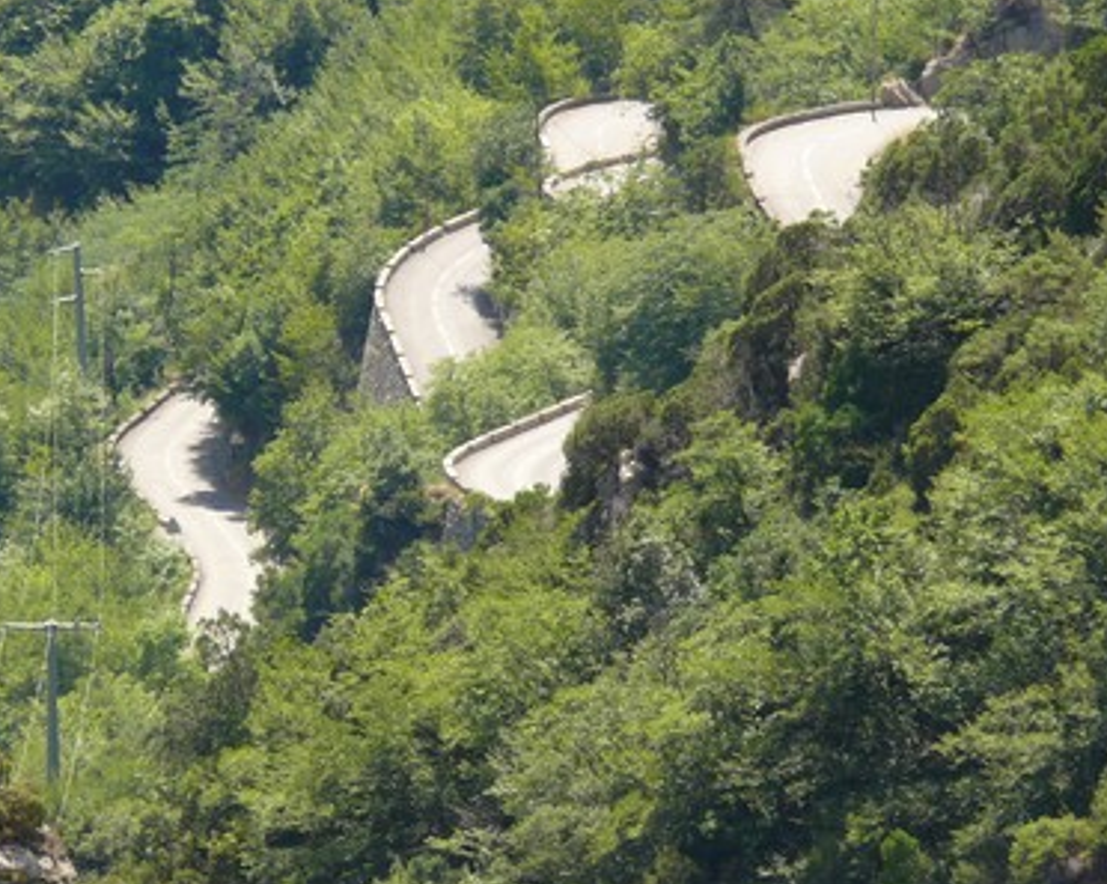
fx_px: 25273
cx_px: 545
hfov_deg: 2.5
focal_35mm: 772
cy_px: 263
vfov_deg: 2.0
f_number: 5.6
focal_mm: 88.8
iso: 100
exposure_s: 1/200
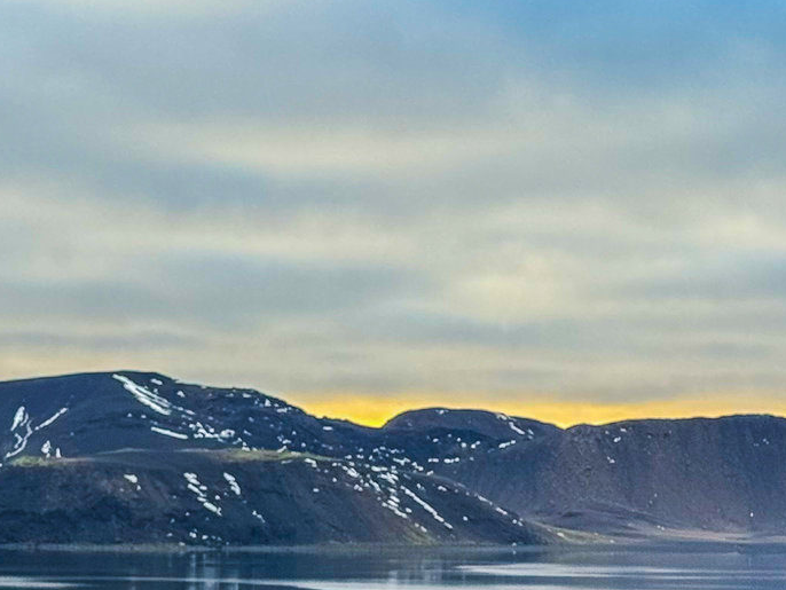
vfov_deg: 10.2
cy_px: 843
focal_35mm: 141
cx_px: 260
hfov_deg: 14.0
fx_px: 3203
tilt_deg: -7.1
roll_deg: -0.7
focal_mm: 6.76
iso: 64
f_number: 1.78
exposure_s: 1/639
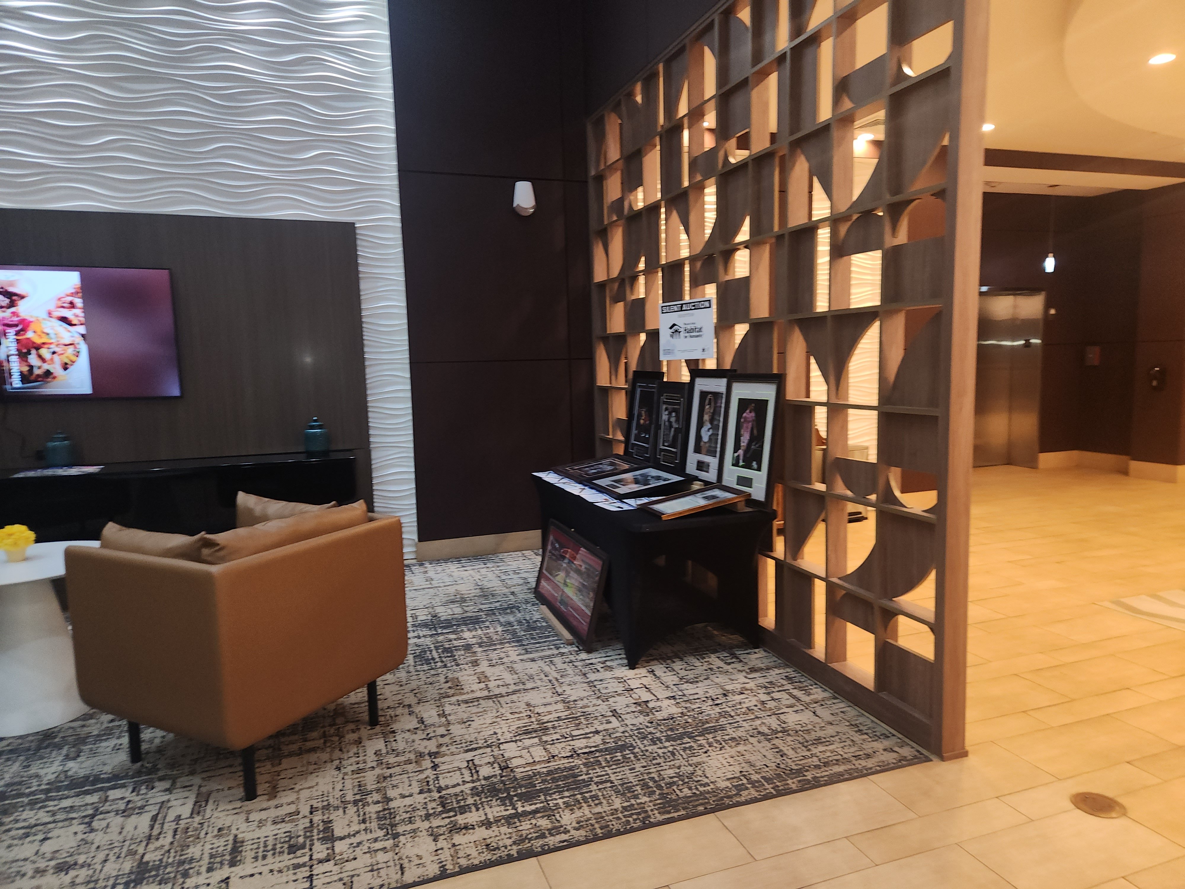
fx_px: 787
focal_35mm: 23
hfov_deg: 73.9
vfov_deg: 58.9
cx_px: 592
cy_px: 444
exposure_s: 1/24
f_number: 1.8
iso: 125
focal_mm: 5.4
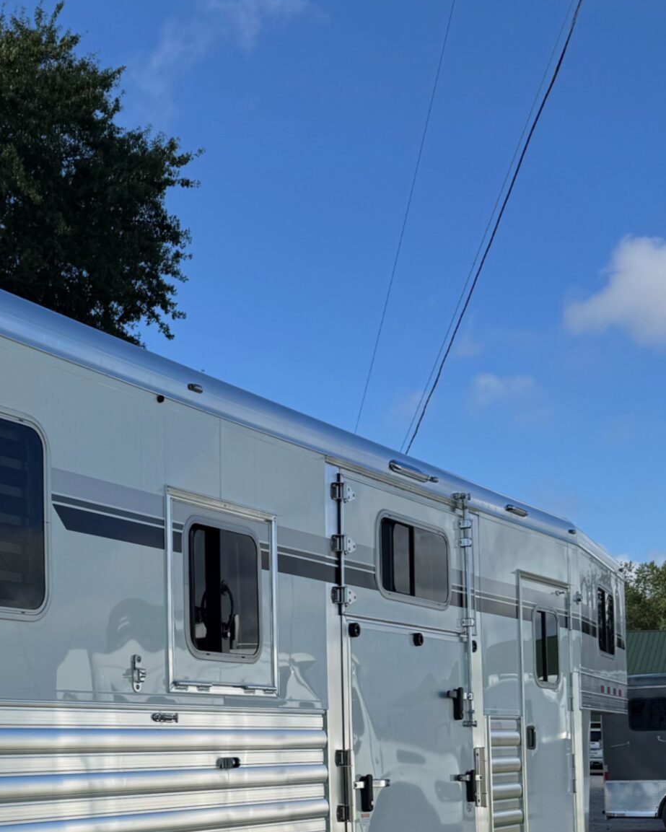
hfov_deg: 27.5
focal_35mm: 52
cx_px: 0
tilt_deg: +1.8
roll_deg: -1.1
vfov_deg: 34.8
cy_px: 675
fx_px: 1281
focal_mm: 6.76
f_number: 1.78
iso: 80
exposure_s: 1/6410
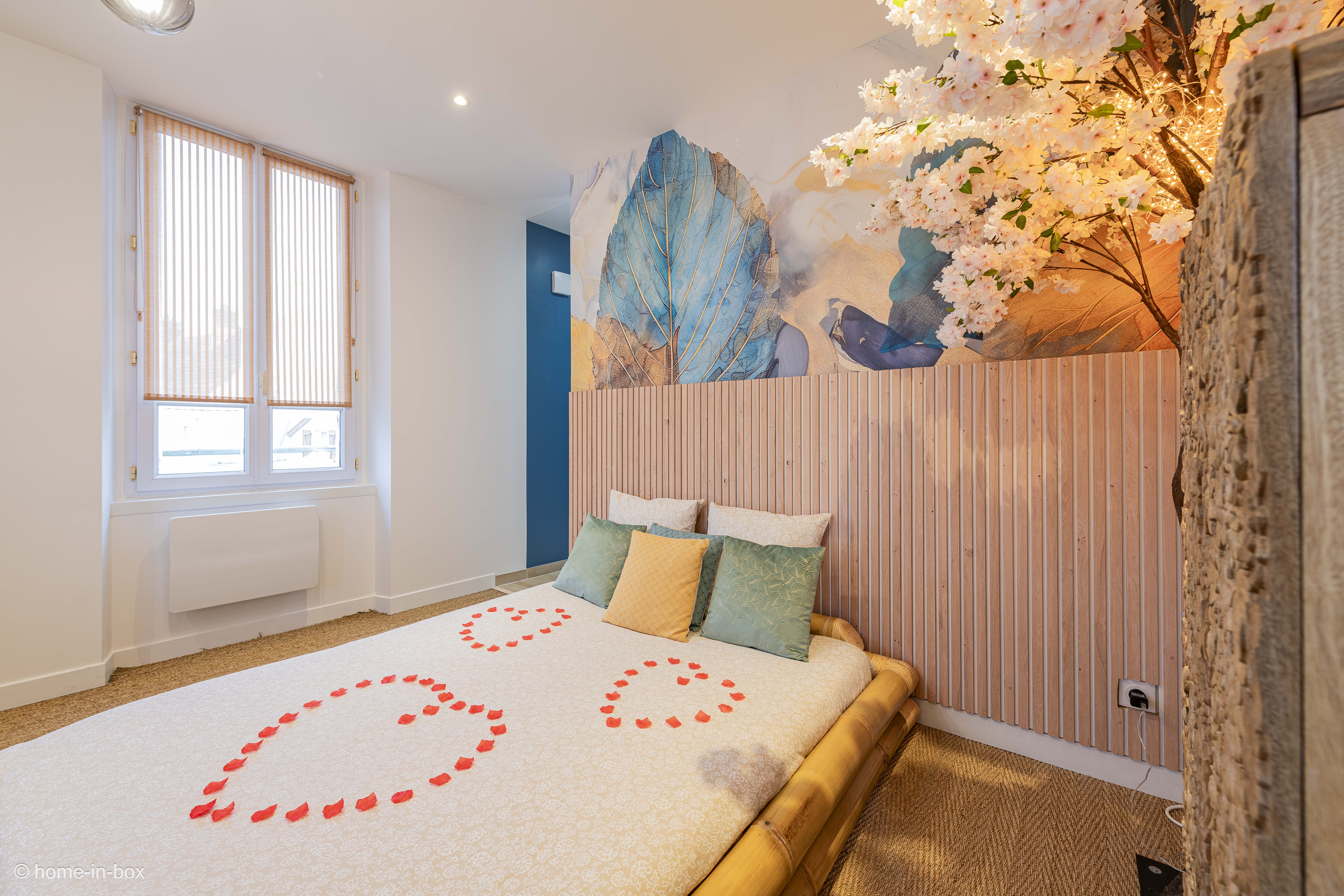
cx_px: 672
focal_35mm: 14
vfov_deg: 81.2
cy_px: 448
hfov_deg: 104.3
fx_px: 523
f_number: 6.3
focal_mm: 14
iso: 125
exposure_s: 1/3
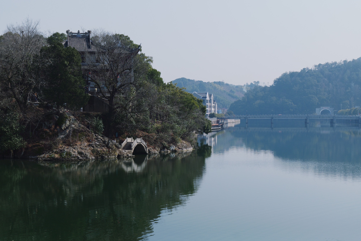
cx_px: 180
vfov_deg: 22.6
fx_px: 602
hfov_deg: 33.4
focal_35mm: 60
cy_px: 120
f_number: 6.3
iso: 640
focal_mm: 60
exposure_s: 1/2500
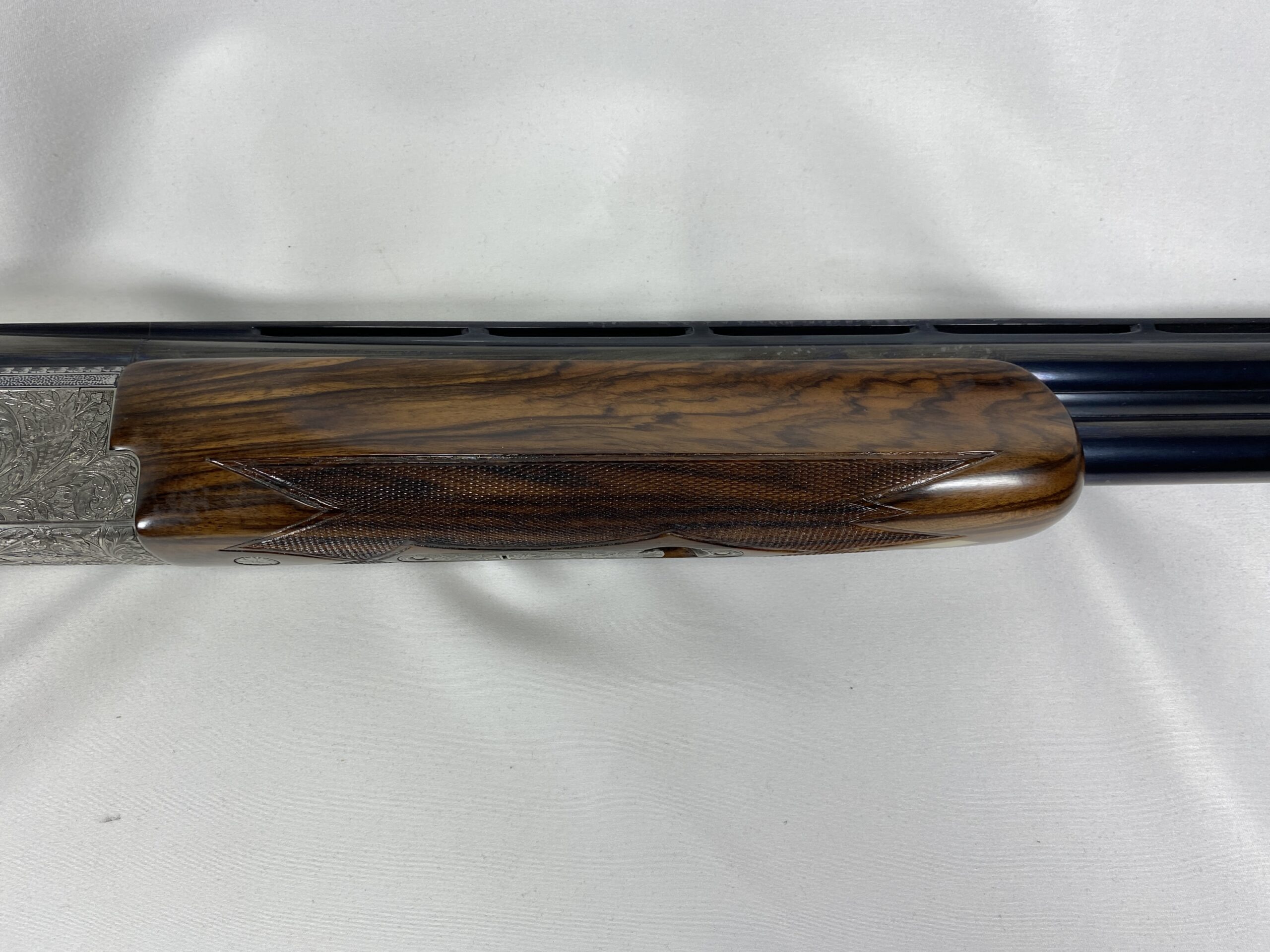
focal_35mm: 26
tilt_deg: -75.0
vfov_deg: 53.1
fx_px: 954
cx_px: 635
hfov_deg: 67.3
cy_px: 476
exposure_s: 1/147
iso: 32
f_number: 1.8
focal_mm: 4.25
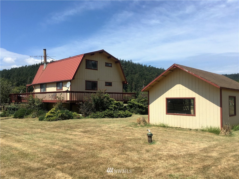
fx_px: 200
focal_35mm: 29
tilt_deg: +1.3
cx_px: 120
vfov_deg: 48.2
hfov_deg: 61.7
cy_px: 90
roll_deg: +0.2
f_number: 2.2
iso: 25
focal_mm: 4.15
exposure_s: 1/1748
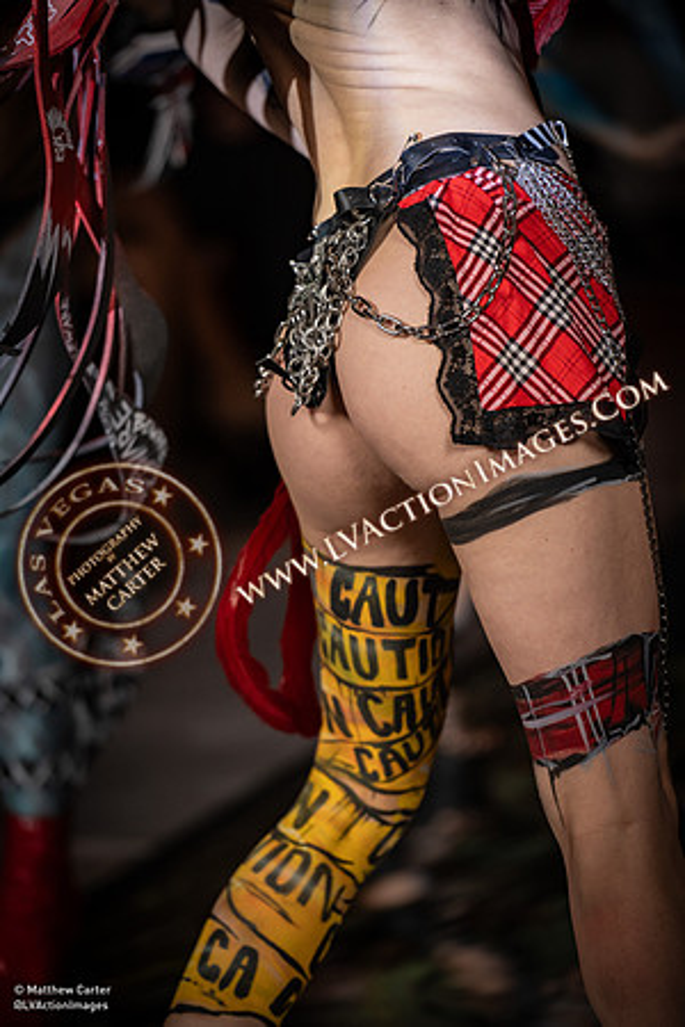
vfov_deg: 10.3
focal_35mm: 200
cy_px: 514
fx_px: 5708
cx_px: 342
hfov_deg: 6.9
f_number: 2.8
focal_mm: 200
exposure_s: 1/400
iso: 1250
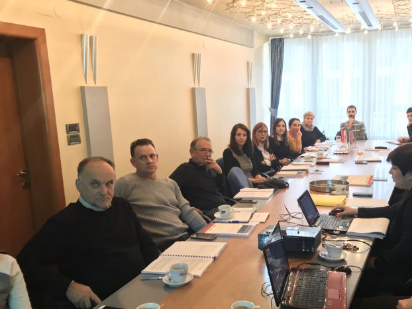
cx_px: 249
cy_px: 181
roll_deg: +1.6
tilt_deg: -11.1
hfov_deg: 51.0
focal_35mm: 36
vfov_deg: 39.6
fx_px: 429
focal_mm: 3.99
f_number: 1.8
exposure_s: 1/33
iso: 100
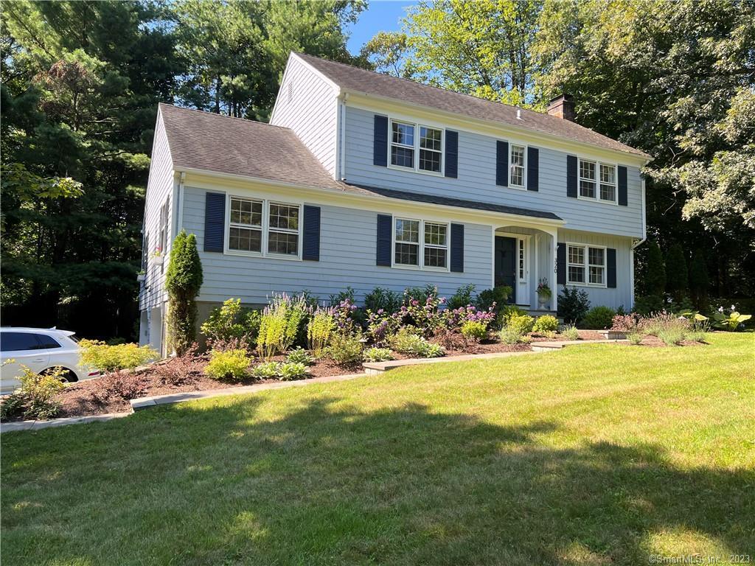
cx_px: 378
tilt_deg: +3.6
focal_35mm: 26
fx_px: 567
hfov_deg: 67.3
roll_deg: -0.4
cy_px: 283
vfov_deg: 53.1
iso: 50
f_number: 1.5
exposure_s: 1/909
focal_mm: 5.7
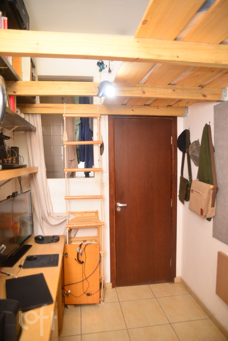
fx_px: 304
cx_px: 114
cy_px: 170
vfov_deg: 58.7
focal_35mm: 32
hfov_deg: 41.1
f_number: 2.8
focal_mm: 32
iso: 640
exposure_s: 1/200
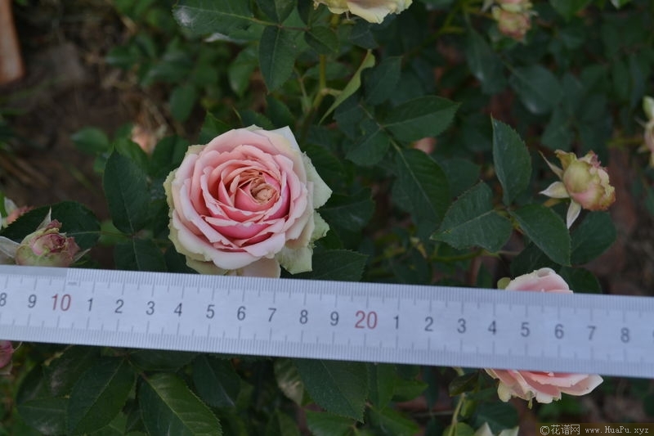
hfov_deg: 37.9
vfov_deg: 25.7
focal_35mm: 52
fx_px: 953
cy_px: 218
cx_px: 327
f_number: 6.3
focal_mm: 35
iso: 100
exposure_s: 1/160
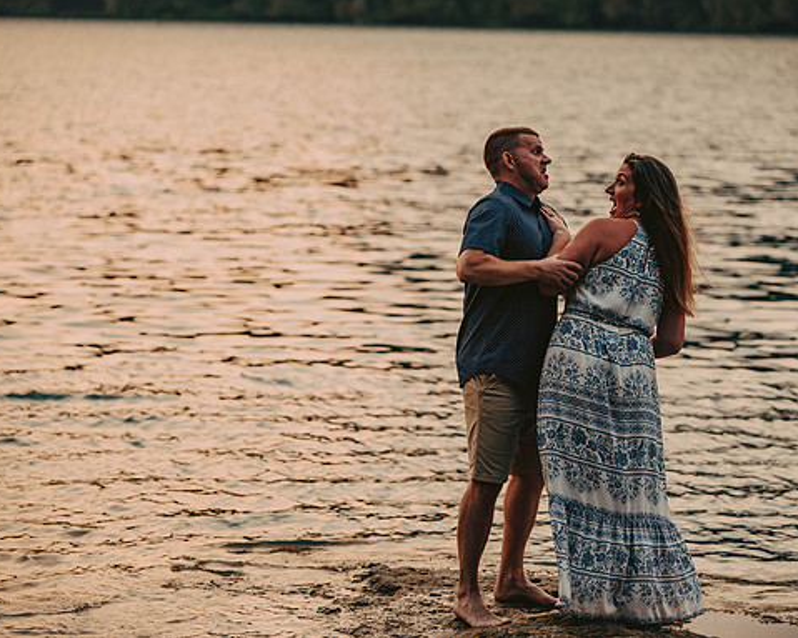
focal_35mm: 125
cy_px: 317
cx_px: 433
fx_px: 2952
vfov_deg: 12.3
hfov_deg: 15.4
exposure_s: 1/400
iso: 250
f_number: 2.8
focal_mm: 110
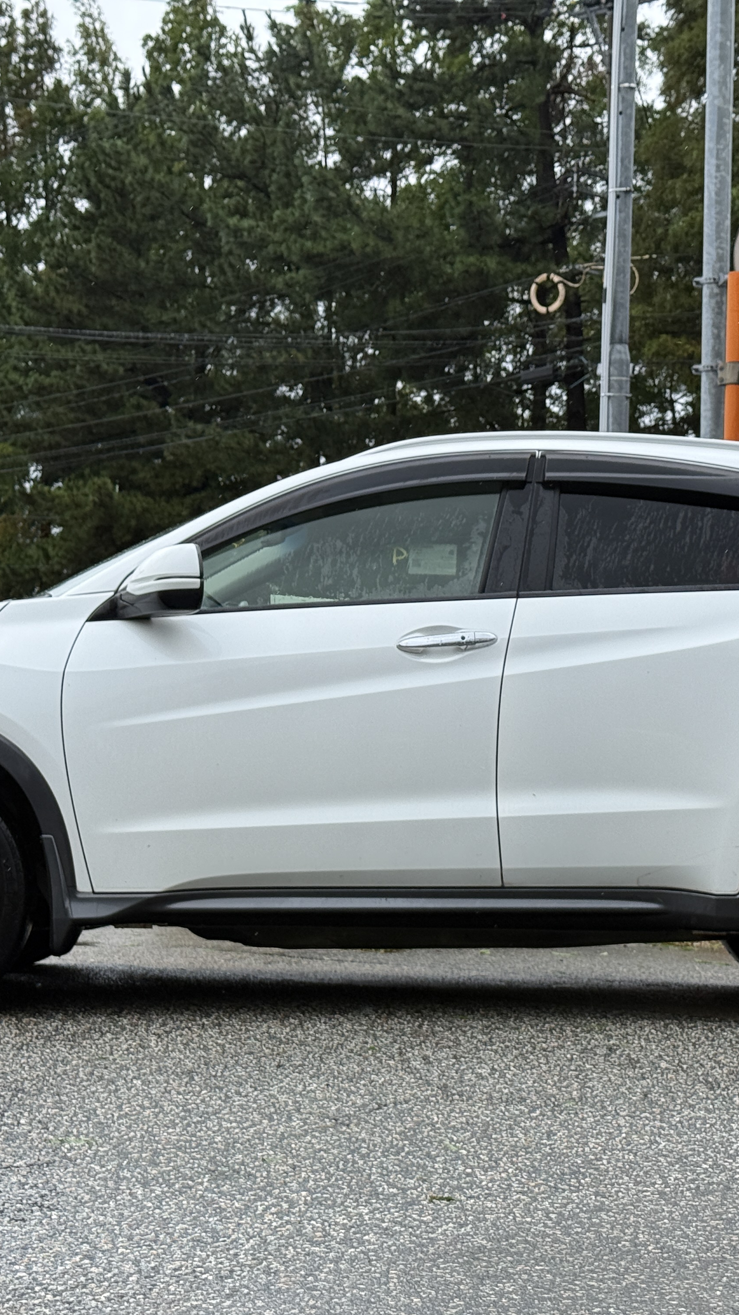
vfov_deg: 30.2
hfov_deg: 17.2
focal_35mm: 70
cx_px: 396
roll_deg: -1.3
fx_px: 2439
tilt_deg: +2.3
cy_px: 659
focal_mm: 6.76
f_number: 1.78
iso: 64
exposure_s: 1/1242
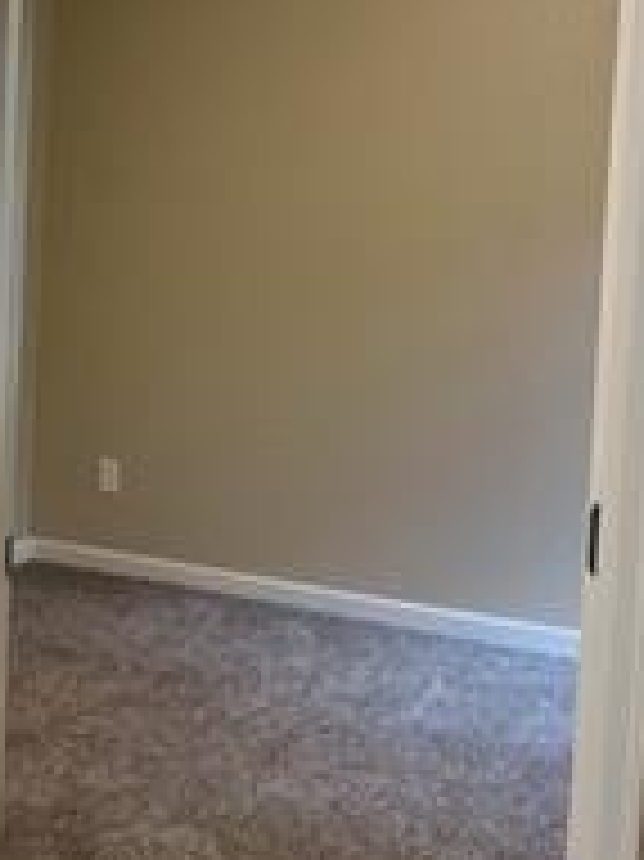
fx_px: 1813
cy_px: 275
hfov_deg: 19.1
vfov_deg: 26.5
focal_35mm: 73
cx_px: -122
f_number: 1.8
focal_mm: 3
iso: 80
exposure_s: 1/60
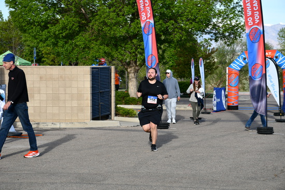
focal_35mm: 105
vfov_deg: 13.0
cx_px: 142
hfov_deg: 19.5
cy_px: 95
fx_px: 831
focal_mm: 70
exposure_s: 1/250
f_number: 8
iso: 180
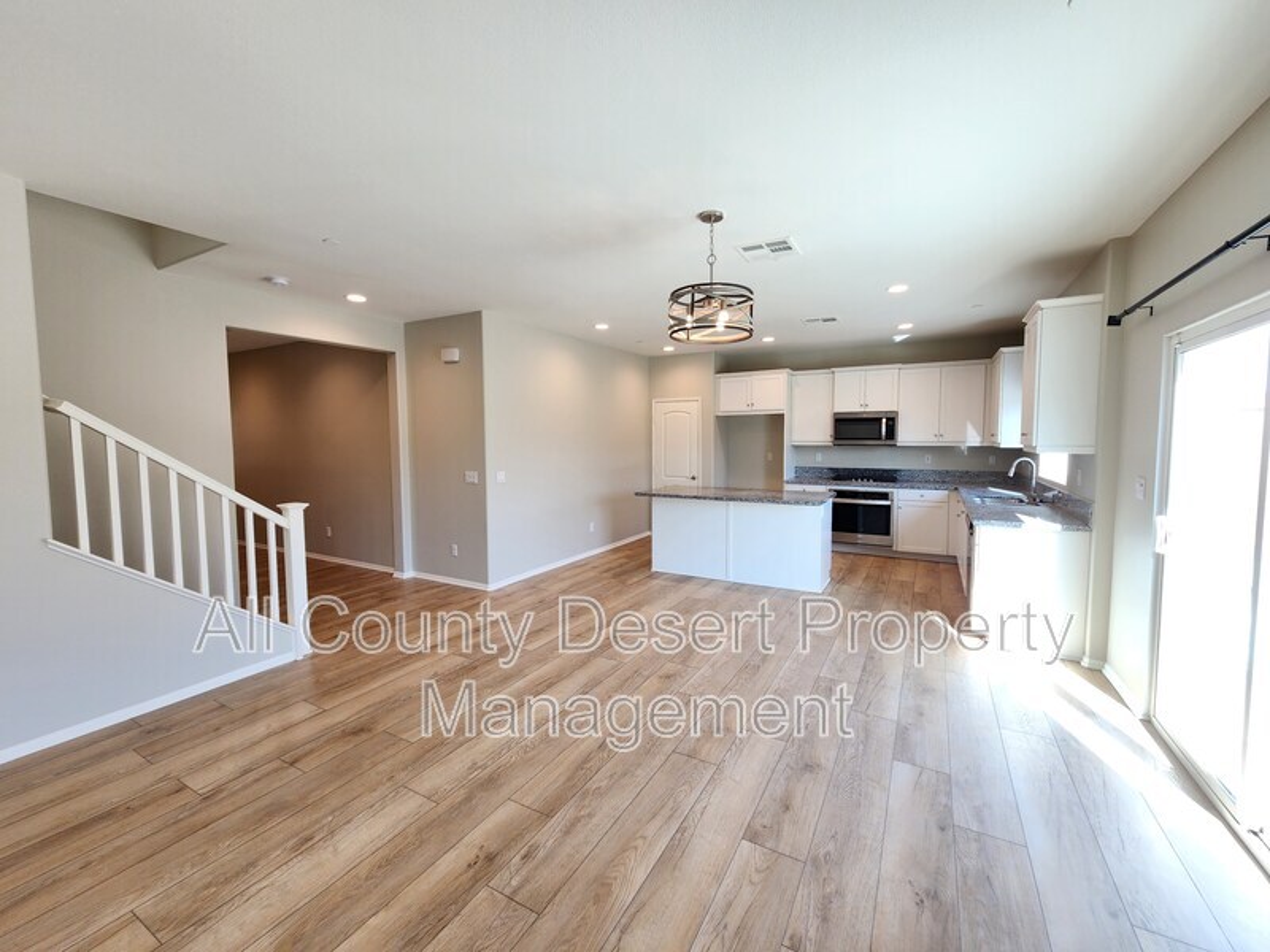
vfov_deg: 89.9
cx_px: 635
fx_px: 477
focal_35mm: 13
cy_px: 476
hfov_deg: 106.2
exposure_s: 1/60
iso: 64
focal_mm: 2.2
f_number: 2.2
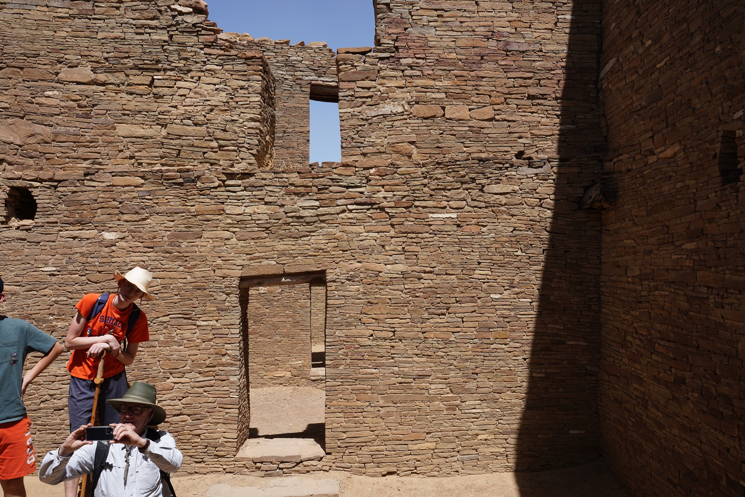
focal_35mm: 29
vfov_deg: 45.0
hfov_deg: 63.7
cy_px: 248
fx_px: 600
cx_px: 372
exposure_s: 1/100
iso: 100
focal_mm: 29
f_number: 14
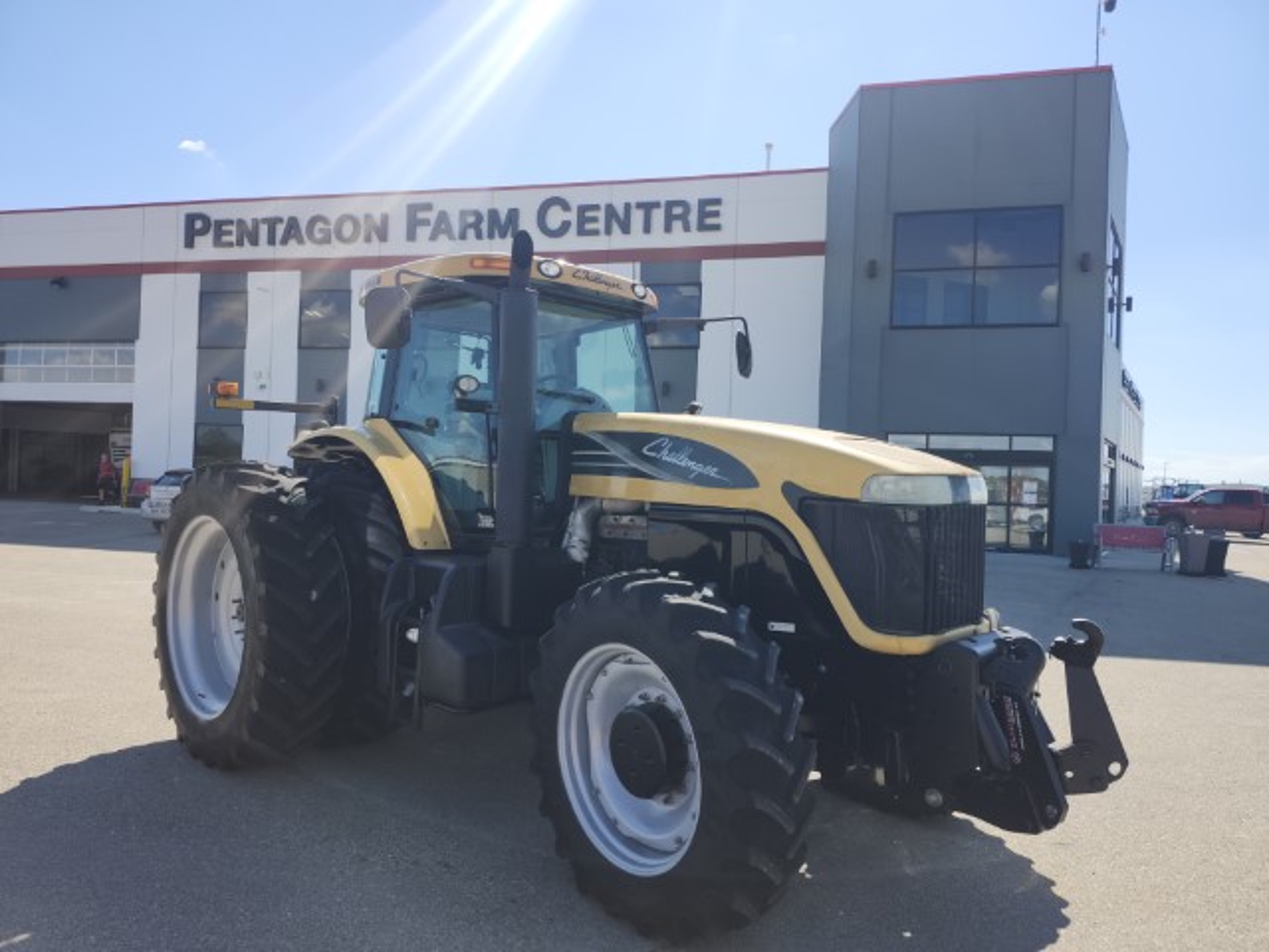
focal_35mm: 23
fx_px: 843
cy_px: 476
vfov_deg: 58.9
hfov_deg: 73.9
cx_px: 634
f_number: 1.8
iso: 25
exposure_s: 1/1182
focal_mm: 5.54
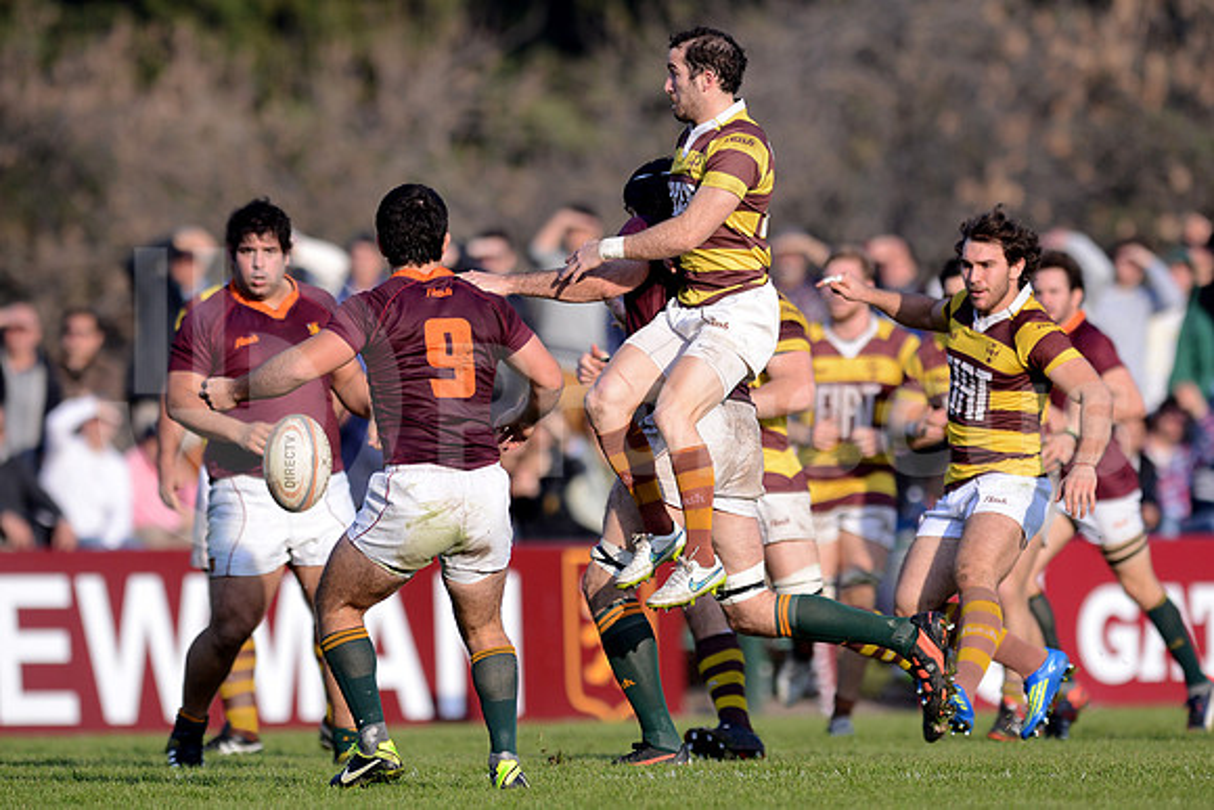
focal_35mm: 420
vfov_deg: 3.3
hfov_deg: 4.9
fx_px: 14166
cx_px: 607
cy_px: 405
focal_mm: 420
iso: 400
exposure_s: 1/2000
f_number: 4
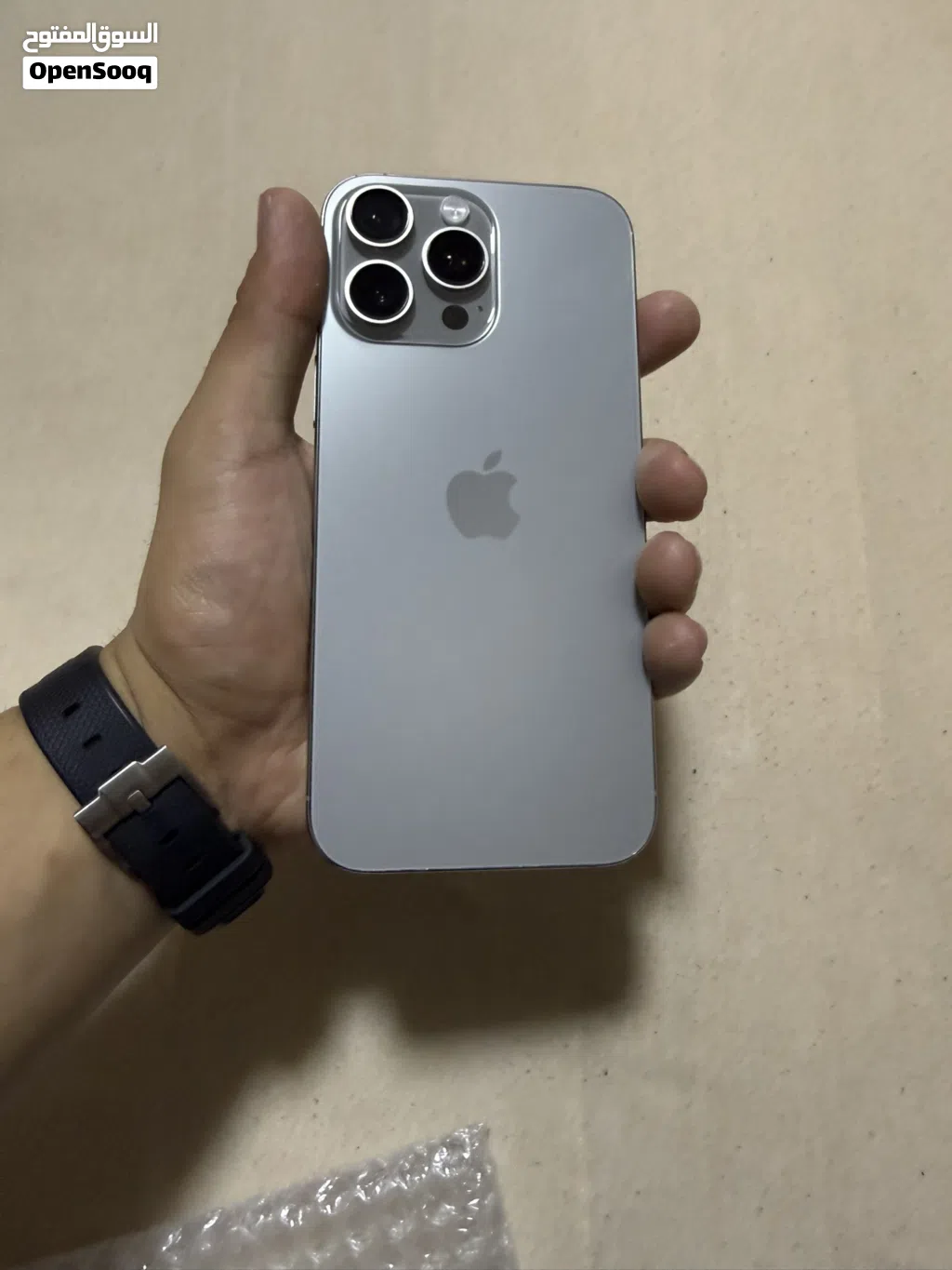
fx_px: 880
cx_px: 476
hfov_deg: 56.8
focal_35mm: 24
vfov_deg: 71.6
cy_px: 635
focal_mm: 2.22
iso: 320
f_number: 2.2
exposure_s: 1/95
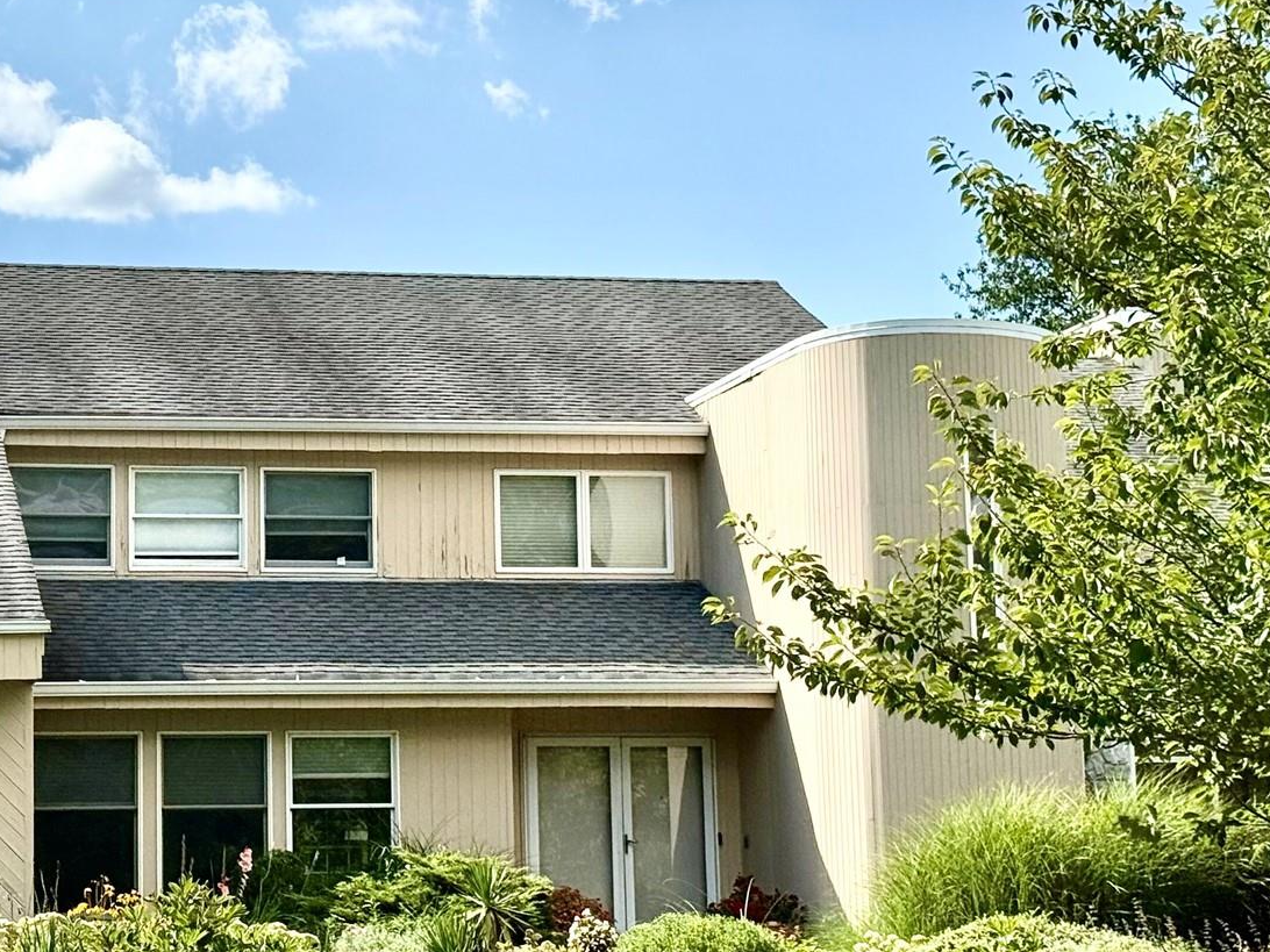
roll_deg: +0.6
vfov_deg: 16.4
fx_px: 3302
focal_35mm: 90
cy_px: 377
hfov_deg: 21.6
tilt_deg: +8.9
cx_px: 366
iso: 64
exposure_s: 1/7874
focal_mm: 6.76
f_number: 1.78
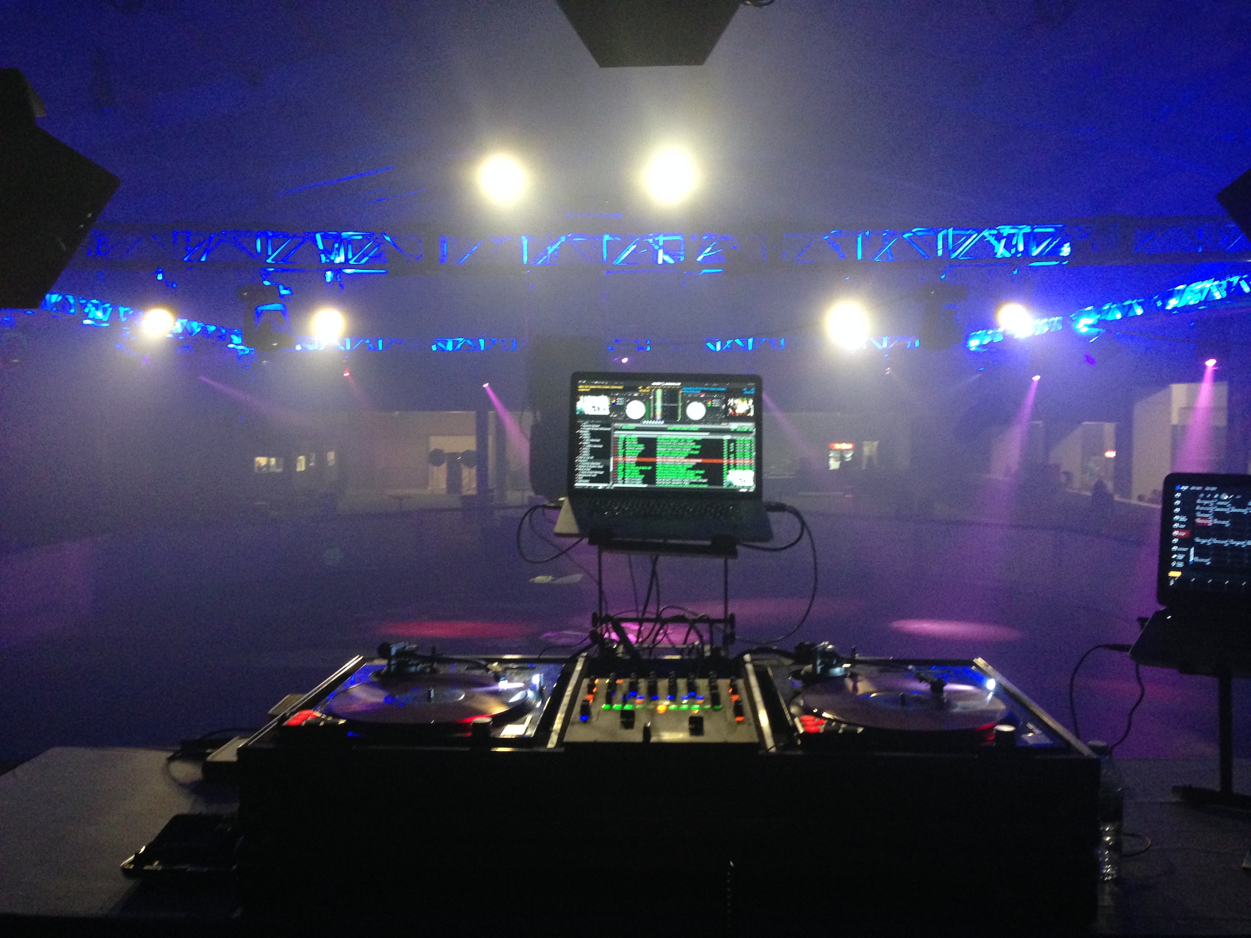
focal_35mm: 33
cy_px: 469
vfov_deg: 42.9
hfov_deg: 55.4
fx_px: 1193
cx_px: 626
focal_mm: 4.12
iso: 320
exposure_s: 1/20
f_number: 2.4
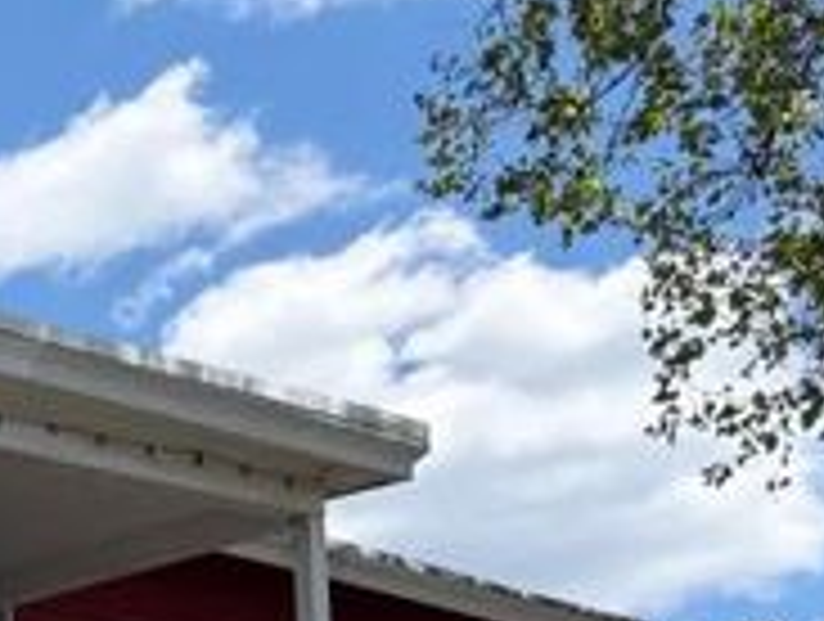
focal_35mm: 134
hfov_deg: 12.5
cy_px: 1116
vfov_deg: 10.4
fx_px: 3196
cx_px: -950
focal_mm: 6.76
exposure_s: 1/3425
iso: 80
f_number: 1.78
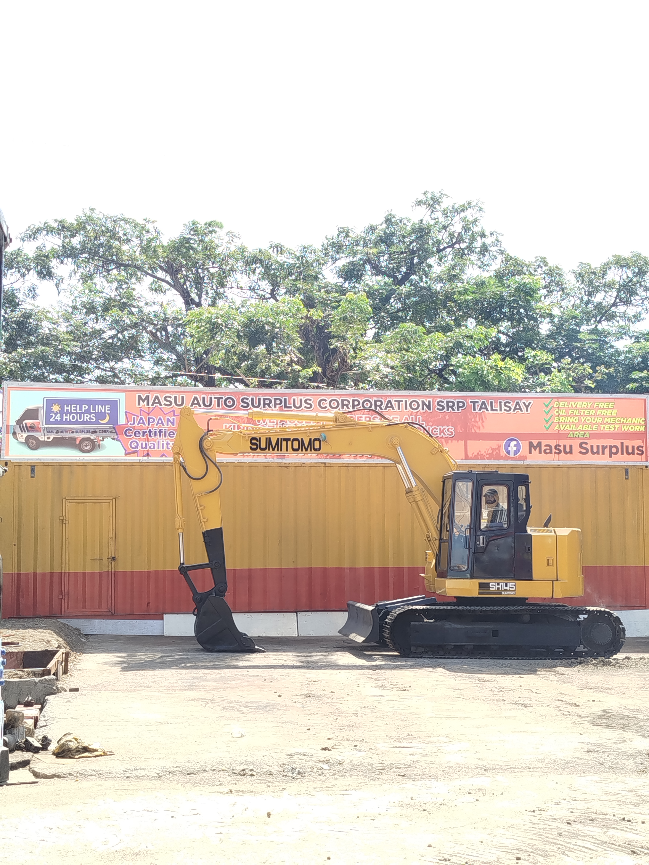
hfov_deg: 29.1
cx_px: 324
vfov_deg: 38.2
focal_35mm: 50
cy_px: 432
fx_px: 1250
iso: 50
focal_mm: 5.31
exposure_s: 1/296
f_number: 1.7
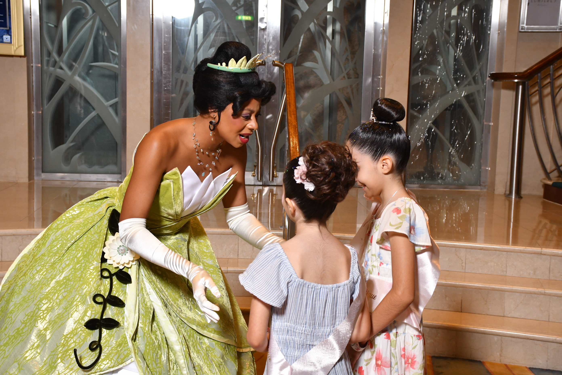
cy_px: 188
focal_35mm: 57
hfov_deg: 35.1
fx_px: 890
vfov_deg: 23.8
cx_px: 281
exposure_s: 1/125
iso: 1250
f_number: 5.6
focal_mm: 38
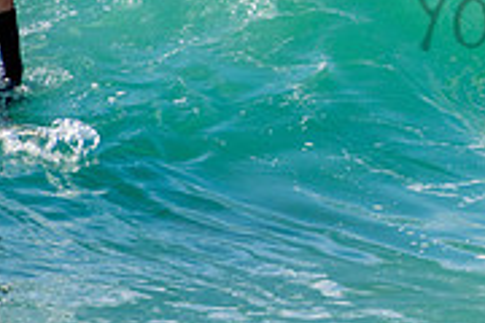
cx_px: 687
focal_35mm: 1934
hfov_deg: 1.1
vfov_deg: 0.7
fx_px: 26053
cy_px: -15
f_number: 5.6
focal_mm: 400
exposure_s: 1/2000
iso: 360
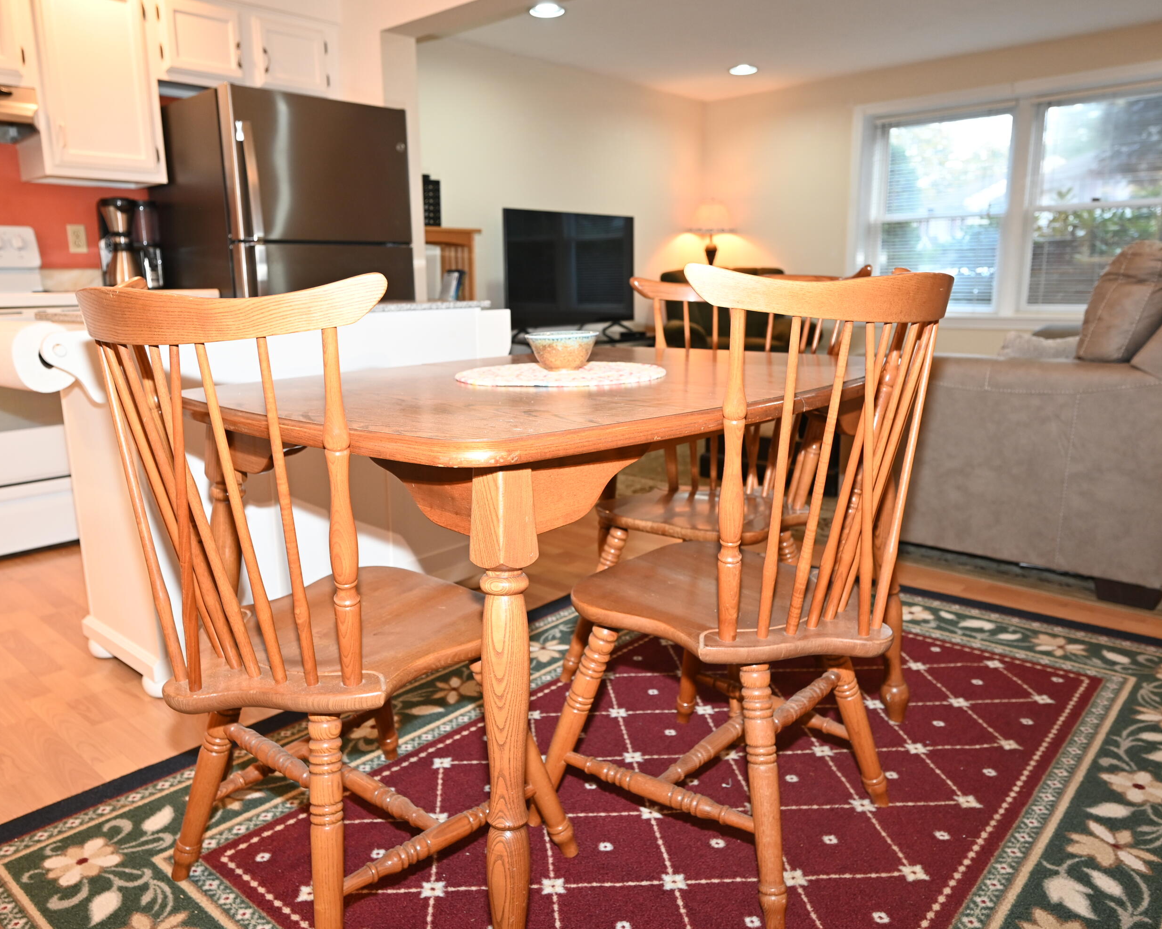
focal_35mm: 25
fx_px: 845
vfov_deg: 57.6
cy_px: 464
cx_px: 552
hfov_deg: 69.0
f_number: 4
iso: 720
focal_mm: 21.5
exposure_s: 1/60
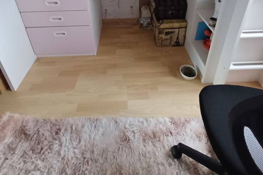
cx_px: 128
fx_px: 168
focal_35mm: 23
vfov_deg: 46.1
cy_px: 0
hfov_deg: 76.1
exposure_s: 1/14
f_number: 2.2
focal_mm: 1.64
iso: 800
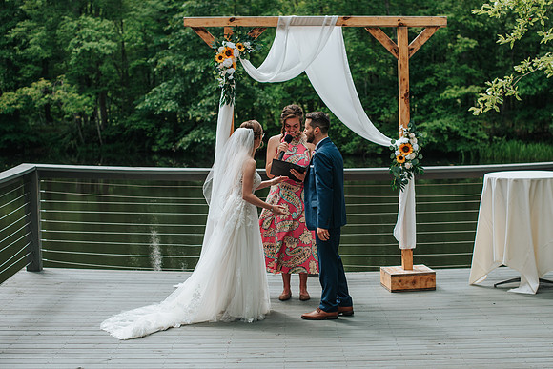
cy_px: 206
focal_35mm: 64
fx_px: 978
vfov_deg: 21.3
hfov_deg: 31.5
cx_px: 296
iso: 100
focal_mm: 50
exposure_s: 1/800
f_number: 2.8
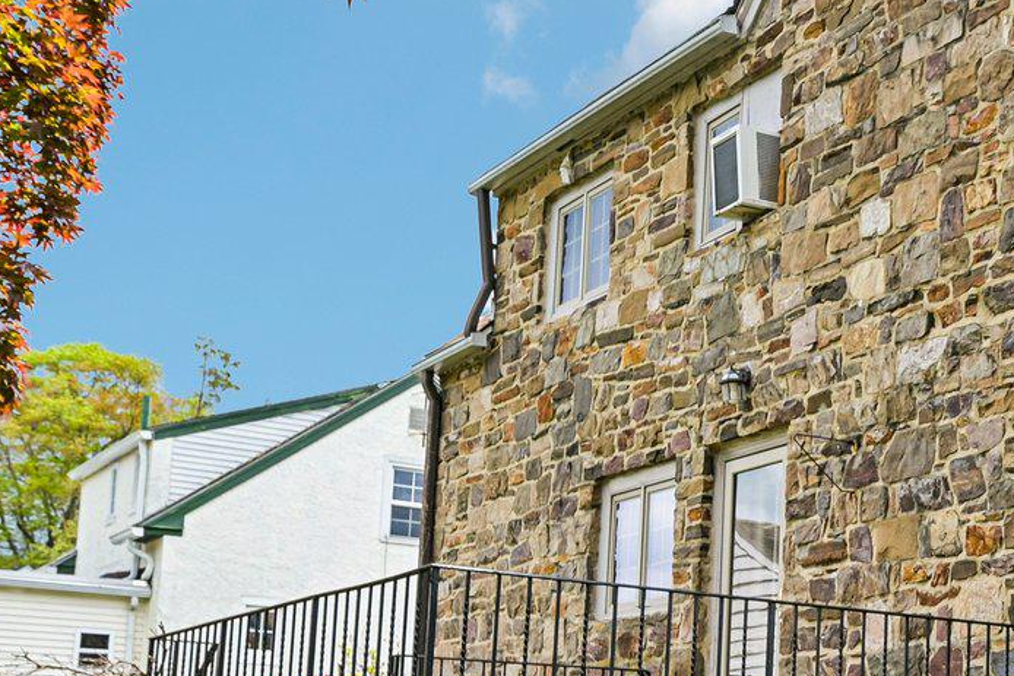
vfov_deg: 22.5
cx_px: 1197
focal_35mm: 59
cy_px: 592
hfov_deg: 29.5
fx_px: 1662
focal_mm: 20
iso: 100
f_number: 8
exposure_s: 1/80
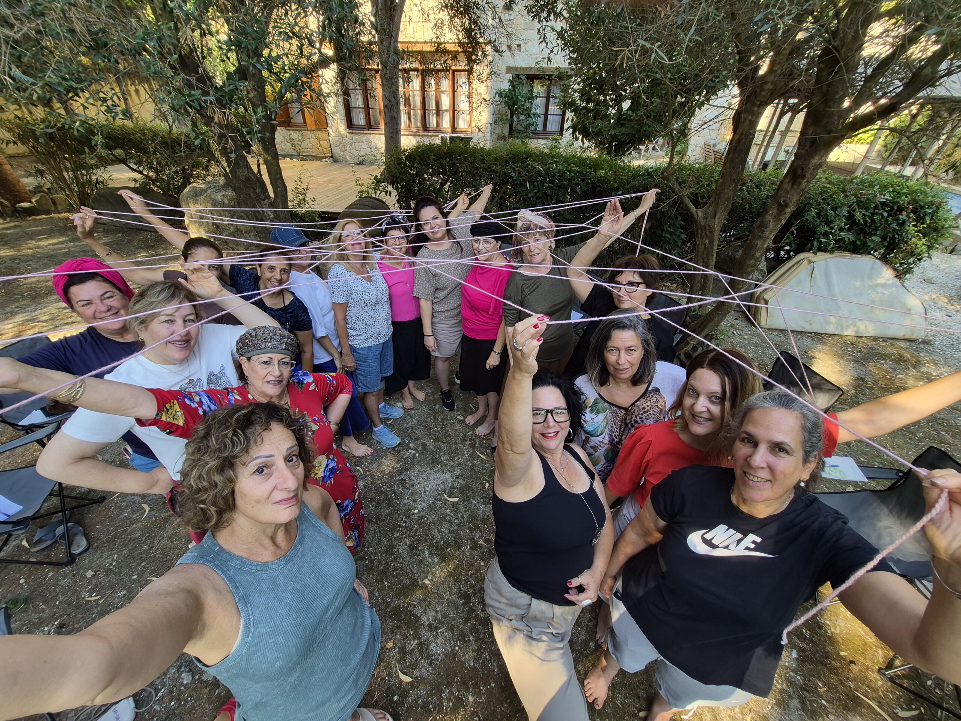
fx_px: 361
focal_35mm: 13
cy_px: 360
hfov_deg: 106.2
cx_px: 480
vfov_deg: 89.9
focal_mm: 1.74
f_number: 2.2
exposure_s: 1/100
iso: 50
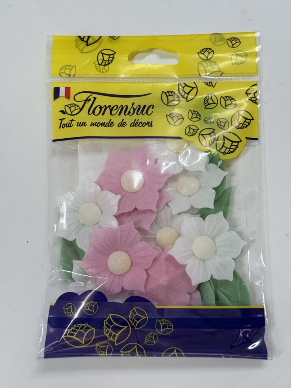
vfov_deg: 39.7
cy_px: 194
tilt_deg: -83.1
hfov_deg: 30.3
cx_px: 146
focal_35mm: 48
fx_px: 538
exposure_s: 1/100
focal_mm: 6.86
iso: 80
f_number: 1.78
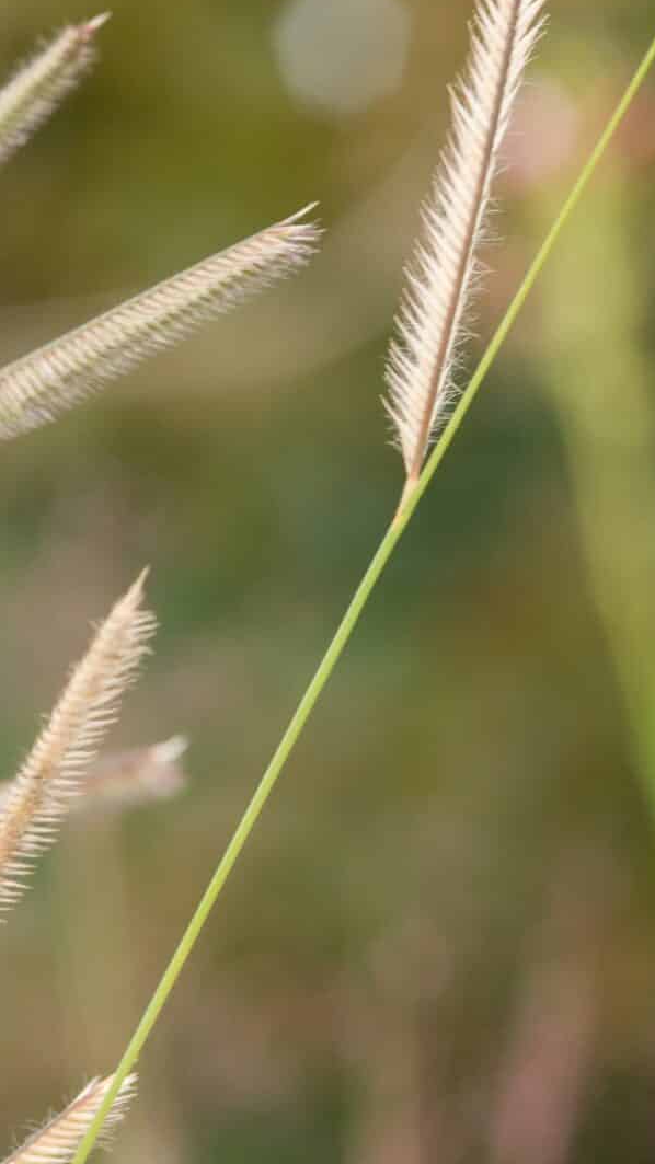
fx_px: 8182
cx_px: 420
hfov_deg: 4.6
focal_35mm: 265
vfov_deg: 8.1
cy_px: 330
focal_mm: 105
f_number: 10
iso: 800
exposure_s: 1/100
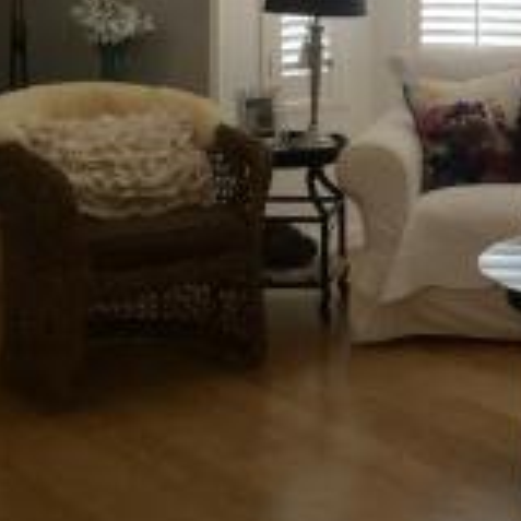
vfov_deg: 16.4
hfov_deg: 16.1
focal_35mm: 103
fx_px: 1754
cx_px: 665
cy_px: -59
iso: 32
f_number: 2.2
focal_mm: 4.15
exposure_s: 1/40
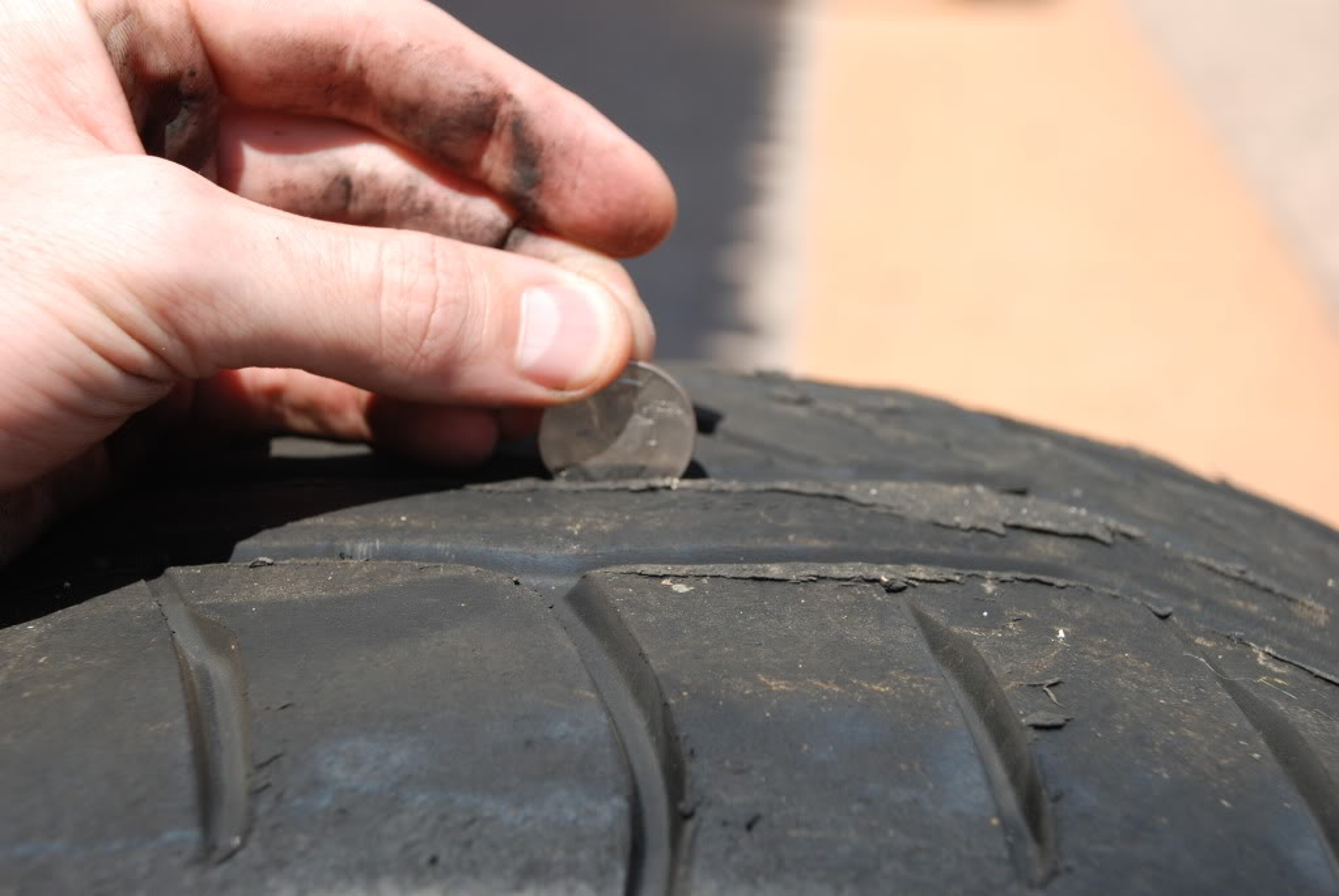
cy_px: 448
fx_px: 2681
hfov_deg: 28.0
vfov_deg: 19.0
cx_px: 670
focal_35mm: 72
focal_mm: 48
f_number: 6.3
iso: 100
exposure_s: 1/160
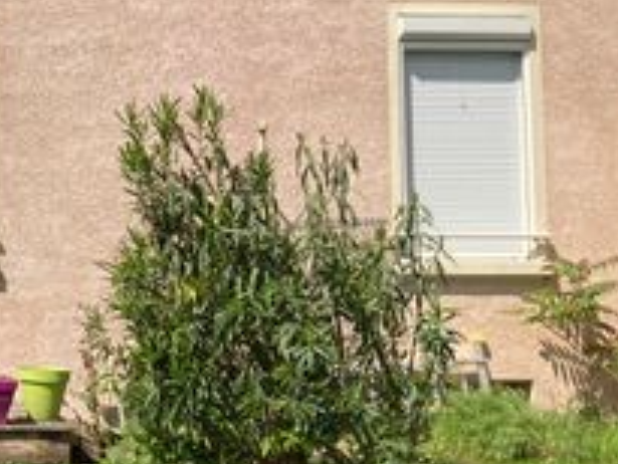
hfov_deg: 22.0
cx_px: -133
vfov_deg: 17.9
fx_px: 1465
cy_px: 124
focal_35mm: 82
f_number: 1.8
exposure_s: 1/2667
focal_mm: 3.99
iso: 20
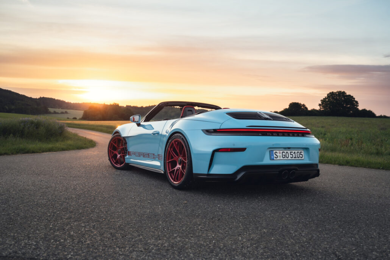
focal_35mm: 35
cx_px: 195
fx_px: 379
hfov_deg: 54.4
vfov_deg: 37.8
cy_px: 130
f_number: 4
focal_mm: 35
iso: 100
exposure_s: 1/50
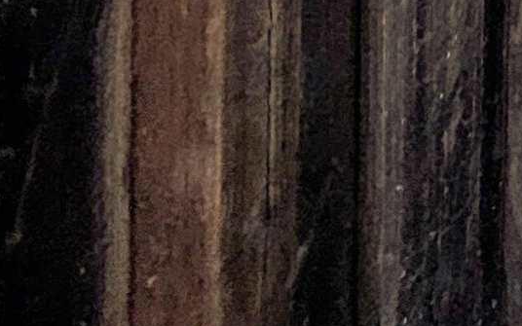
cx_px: 1347
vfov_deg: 10.6
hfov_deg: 13.4
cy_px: -564
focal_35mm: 97
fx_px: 1380
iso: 47
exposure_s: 1/534
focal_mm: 2.35
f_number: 2.2
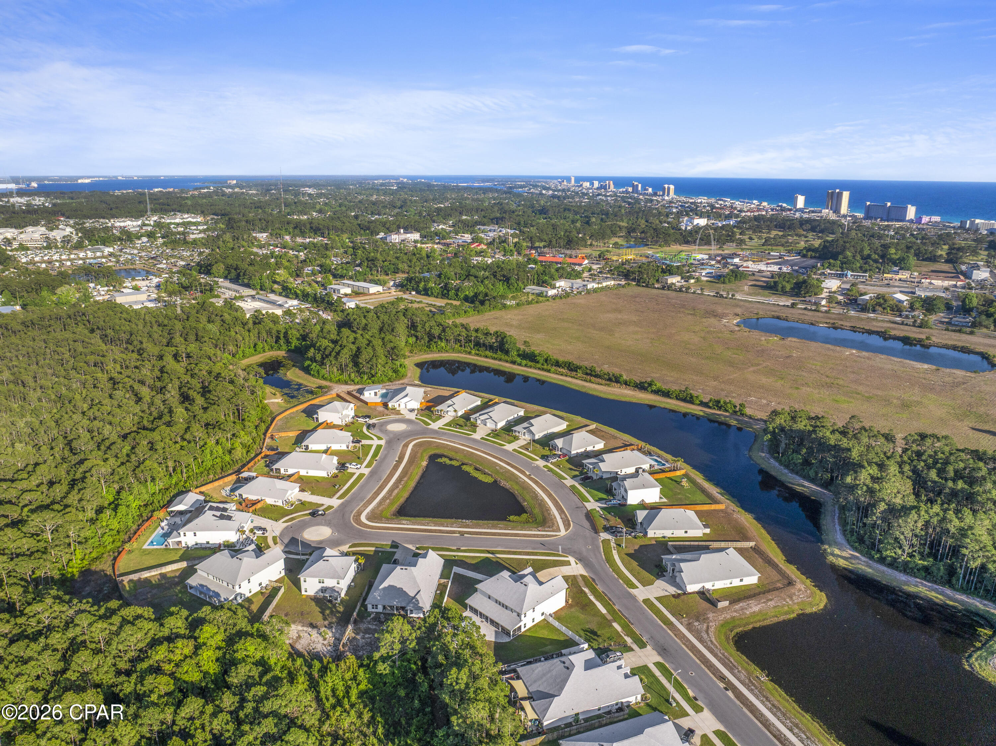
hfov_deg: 71.6
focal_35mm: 24
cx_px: 498
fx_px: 690
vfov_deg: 56.8
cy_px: 373
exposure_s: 1/60
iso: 100
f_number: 2.8
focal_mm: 12.29
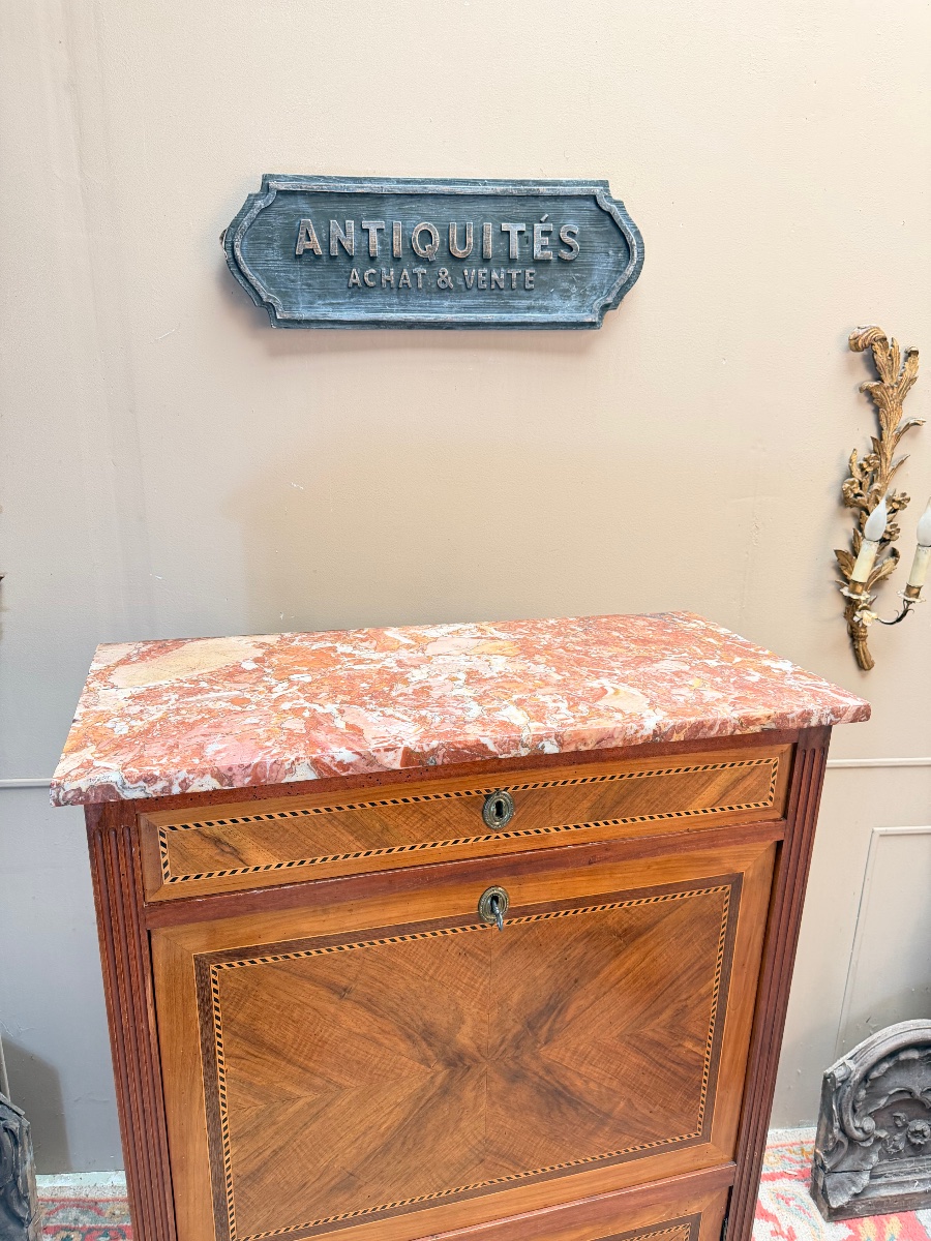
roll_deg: -1.4
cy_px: 620
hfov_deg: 56.8
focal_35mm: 24
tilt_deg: -16.9
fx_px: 861
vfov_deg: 71.6
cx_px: 466
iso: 200
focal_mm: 6.76
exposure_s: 1/121
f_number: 1.78
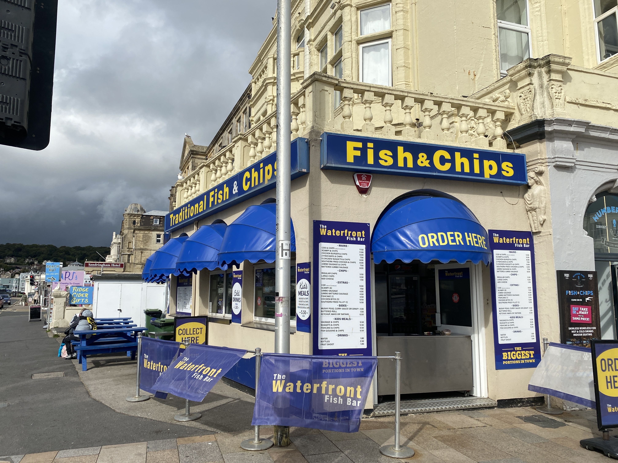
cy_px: 232
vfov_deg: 53.1
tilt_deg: +7.3
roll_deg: +0.2
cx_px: 309
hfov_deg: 67.3
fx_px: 464
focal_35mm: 26
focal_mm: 4.25
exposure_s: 1/5747
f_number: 1.8
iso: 32
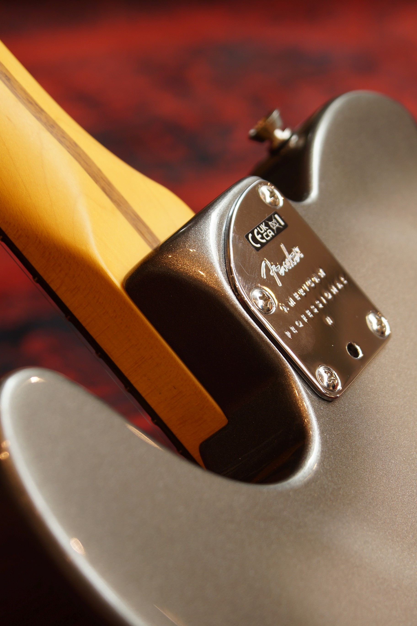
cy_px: 313
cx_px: 208
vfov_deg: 22.6
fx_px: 1564
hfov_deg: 15.2
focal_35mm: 90
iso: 100
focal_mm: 60
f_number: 5.6
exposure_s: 1/10
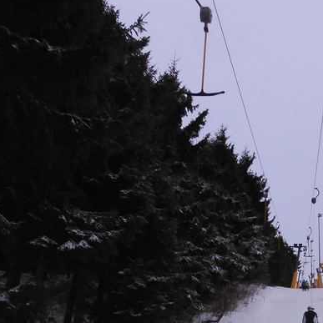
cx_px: 286
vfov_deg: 31.4
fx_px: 549
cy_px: 286
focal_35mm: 52
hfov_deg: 31.4
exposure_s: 1/80
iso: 100
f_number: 3.4
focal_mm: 4.3
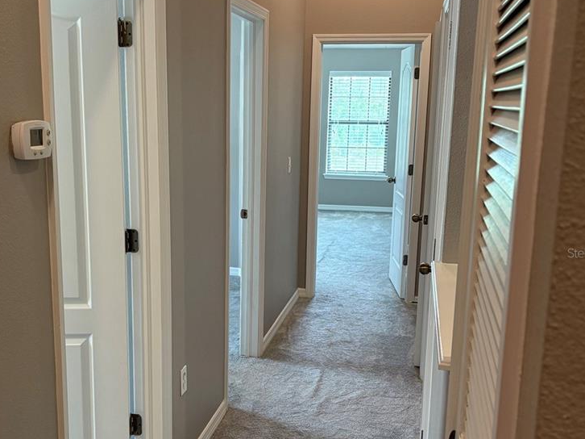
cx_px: 262
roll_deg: -0.3
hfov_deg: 43.8
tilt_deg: -10.8
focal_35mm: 43
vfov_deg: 33.5
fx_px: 726
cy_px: 253
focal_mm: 5.96
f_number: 1.6
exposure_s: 1/60
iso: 160
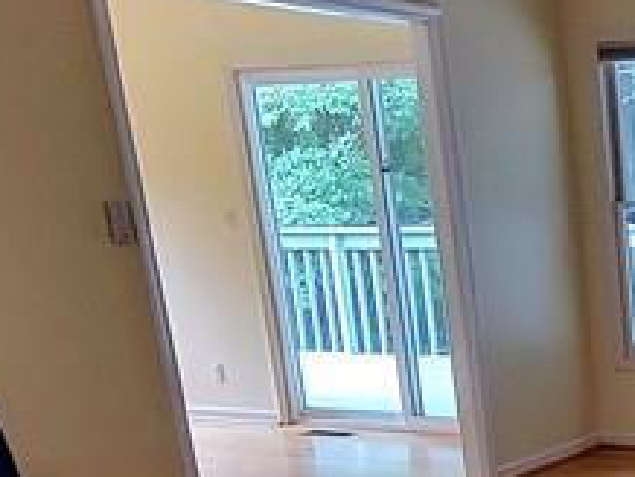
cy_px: 550
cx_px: 894
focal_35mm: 61
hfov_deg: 25.6
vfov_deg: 22.5
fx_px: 1120
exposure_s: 1/40
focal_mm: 2.2
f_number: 2.2
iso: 400
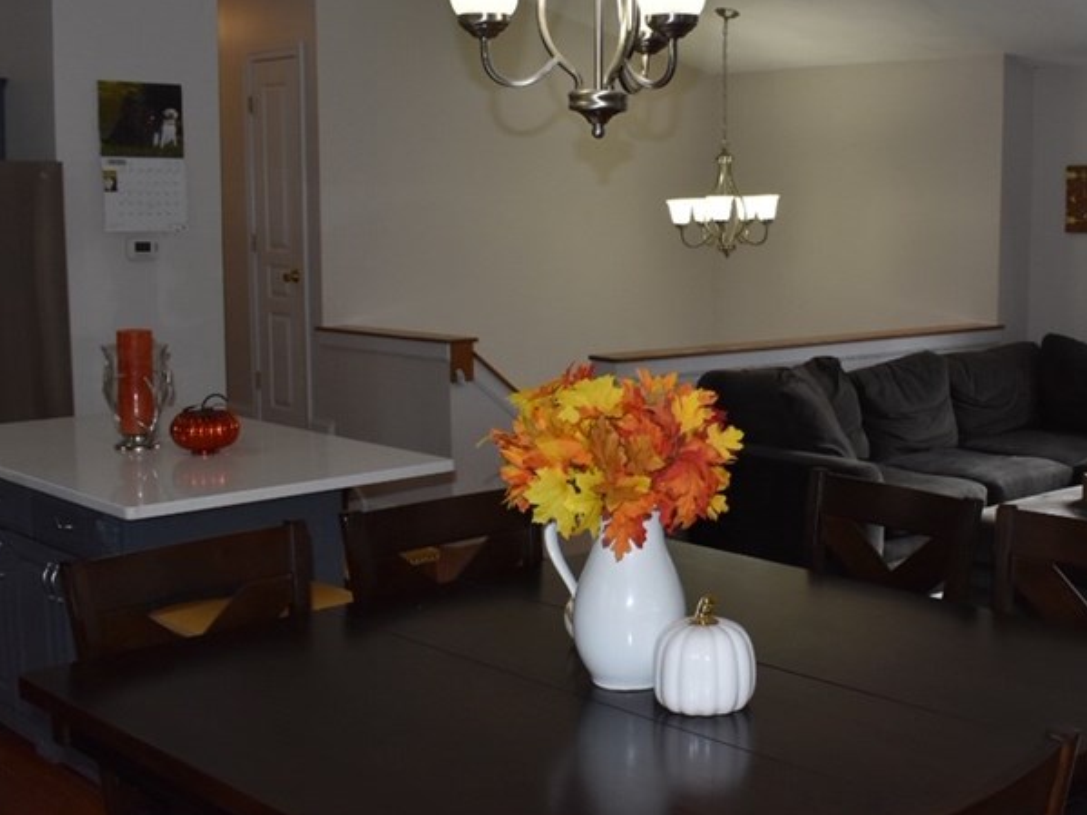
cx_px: 810
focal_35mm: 47
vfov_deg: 30.9
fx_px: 1476
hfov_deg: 39.4
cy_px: 388
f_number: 5.6
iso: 500
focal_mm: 18
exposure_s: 1/125
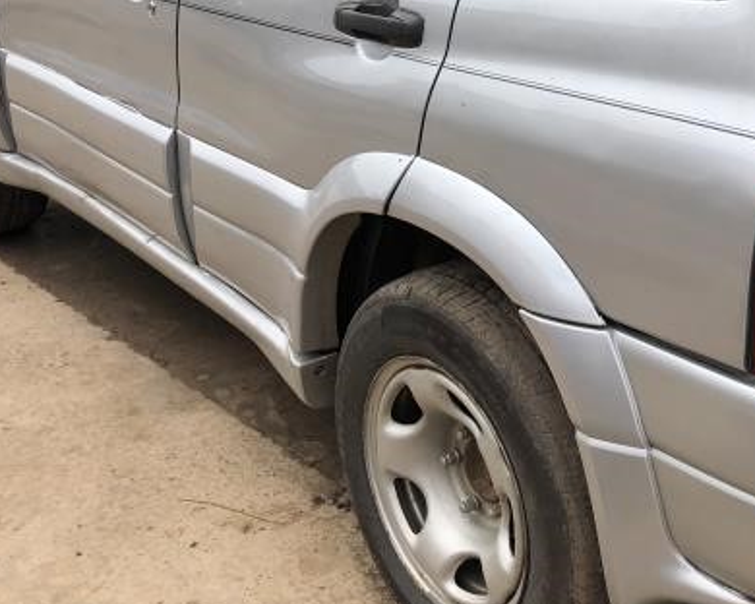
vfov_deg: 26.6
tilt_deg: -17.0
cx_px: 598
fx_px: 1251
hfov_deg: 32.7
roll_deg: -1.6
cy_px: 114
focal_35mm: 56
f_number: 1.8
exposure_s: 1/1000
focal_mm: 3.99
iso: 20
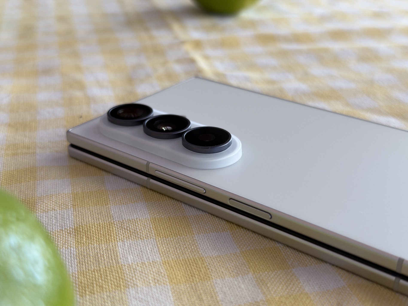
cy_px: 153
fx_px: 566
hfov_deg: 39.7
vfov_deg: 30.3
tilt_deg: -27.3
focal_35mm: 48
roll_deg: -0.8
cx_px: 204
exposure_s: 1/113
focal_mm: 6.76
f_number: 1.78
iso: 100
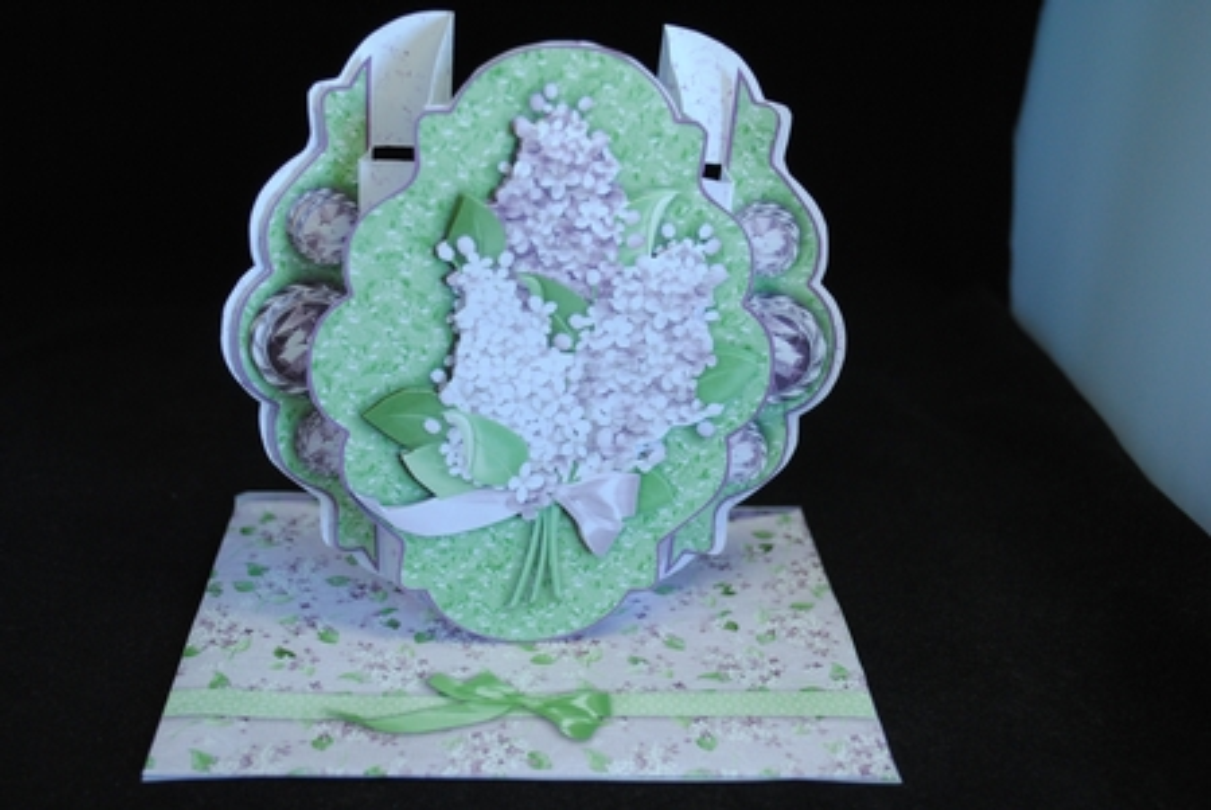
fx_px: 1616
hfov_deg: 41.1
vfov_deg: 28.1
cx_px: 606
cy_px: 405
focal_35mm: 48
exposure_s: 1/30
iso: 450
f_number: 4.8
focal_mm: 32
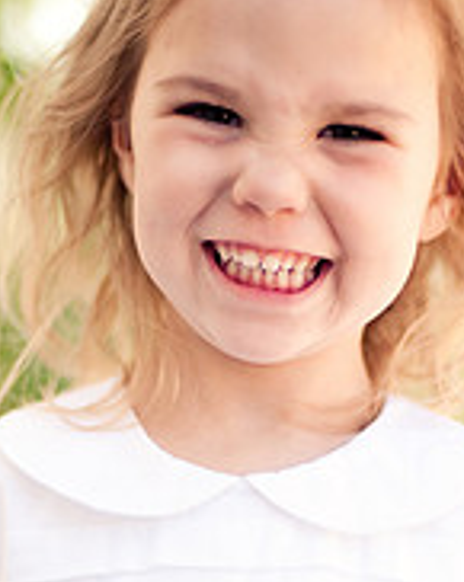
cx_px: 293
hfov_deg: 13.2
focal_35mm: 116
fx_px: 1996
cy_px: 381
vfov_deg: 16.6
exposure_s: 1/3200
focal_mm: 50
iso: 200
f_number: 1.4
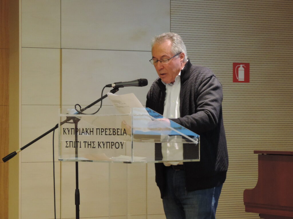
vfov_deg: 10.2
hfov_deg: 13.6
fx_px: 1227
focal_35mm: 145
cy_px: 110
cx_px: 146
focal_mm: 25.8
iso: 800
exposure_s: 1/20
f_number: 4.4
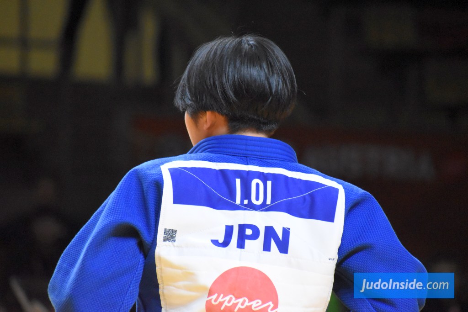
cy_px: 156
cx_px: 234
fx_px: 5850
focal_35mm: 450
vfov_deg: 3.1
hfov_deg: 4.6
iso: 6400
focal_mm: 300
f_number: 7.1
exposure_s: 1/500
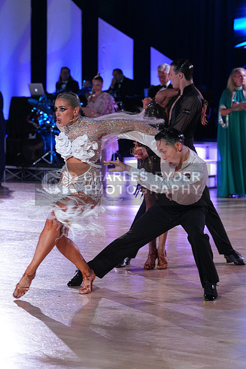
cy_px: 184
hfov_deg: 10.6
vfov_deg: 15.8
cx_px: 123
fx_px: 1332
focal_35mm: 130
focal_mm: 130
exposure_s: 1/200
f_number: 5.6
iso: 2500
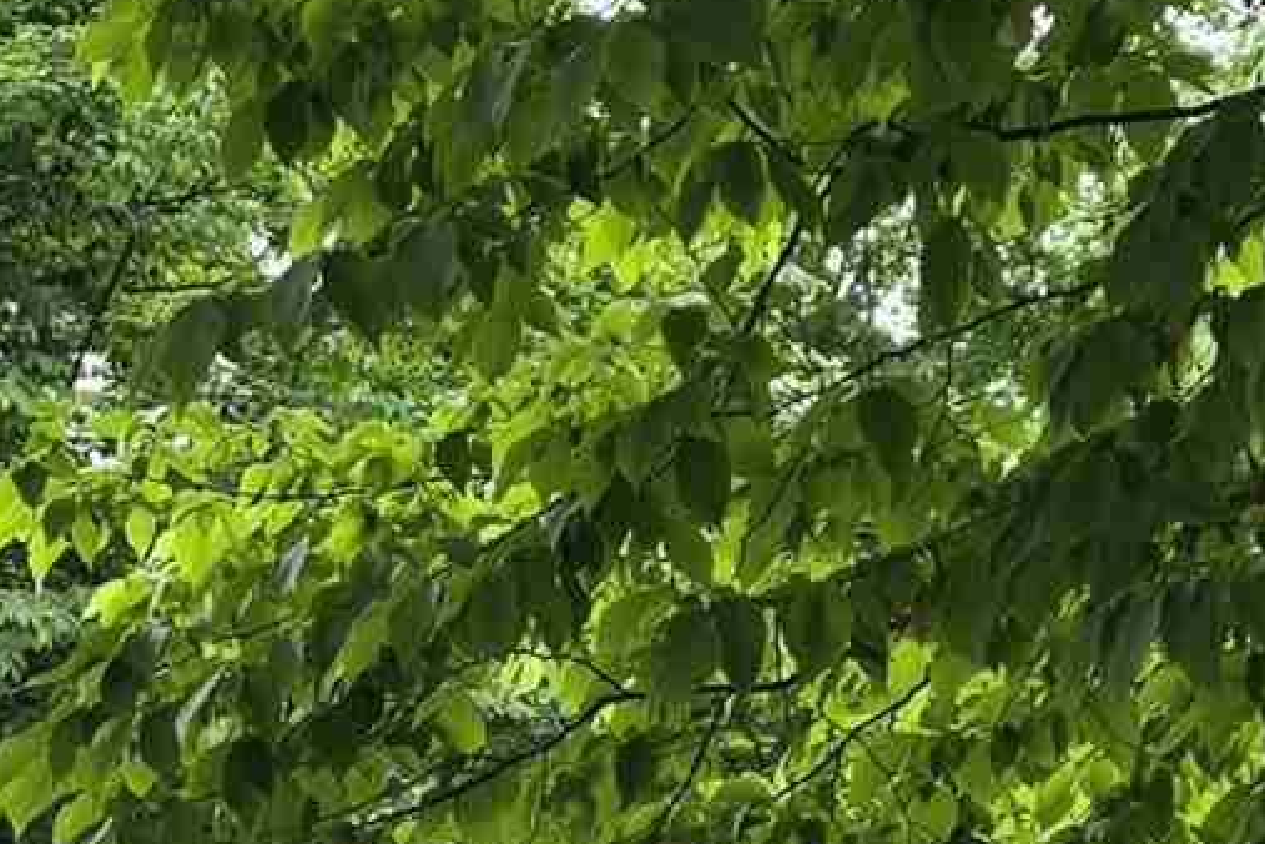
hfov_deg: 14.1
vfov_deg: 8.8
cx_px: 452
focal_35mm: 145
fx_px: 5095
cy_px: 1800
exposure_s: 1/359
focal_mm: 6.5
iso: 20
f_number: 1.4
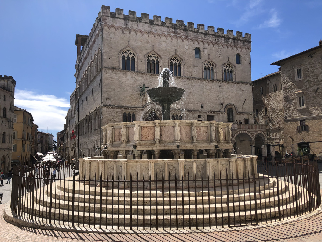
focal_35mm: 28
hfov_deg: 63.4
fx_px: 260
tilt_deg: +5.8
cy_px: 121
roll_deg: +1.3
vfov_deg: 49.7
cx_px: 161
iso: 20
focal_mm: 4
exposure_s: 1/2000
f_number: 1.8
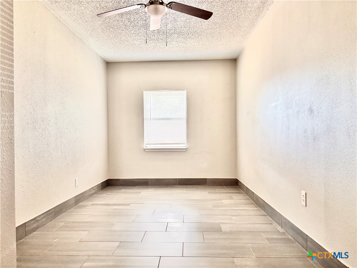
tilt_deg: +0.4
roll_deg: +0.8
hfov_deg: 67.3
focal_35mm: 26
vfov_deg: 53.1
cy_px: 134
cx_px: 178
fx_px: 268
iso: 200
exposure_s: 1/60
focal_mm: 5.96
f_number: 1.6
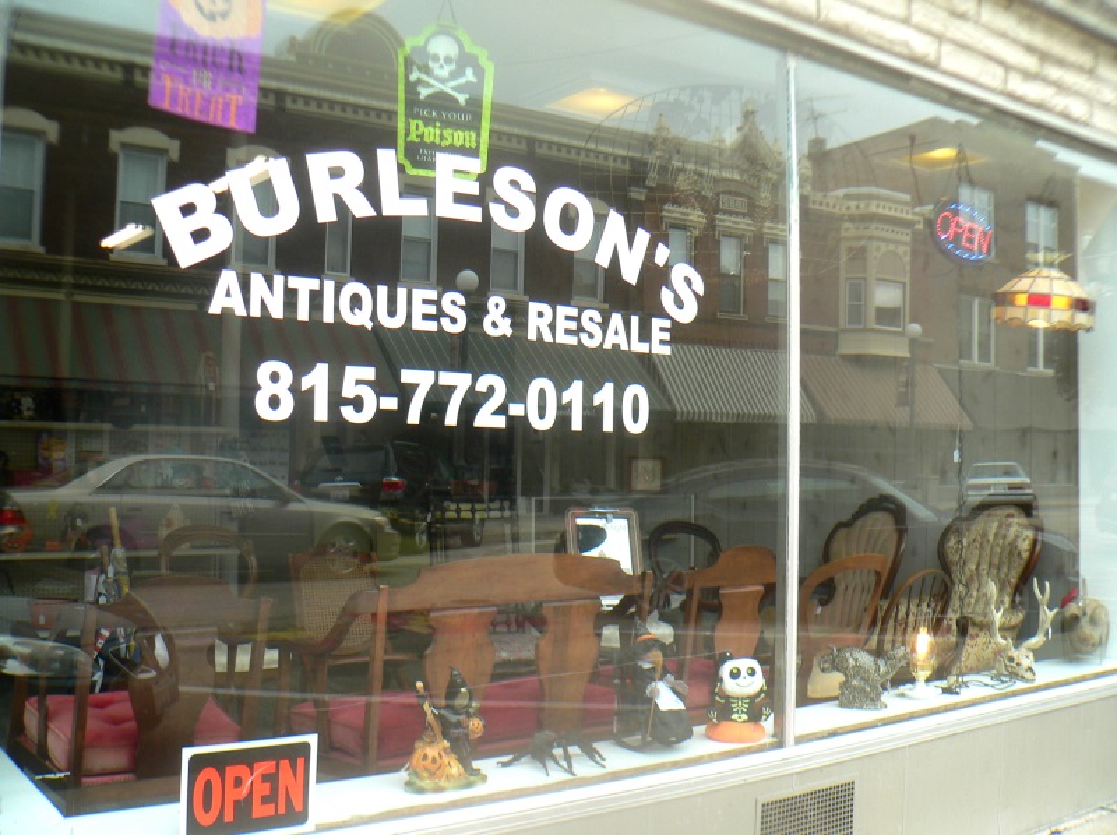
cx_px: 558
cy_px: 418
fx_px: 1160
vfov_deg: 39.6
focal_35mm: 36
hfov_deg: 51.4
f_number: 2.8
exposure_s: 1/80
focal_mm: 6
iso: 80
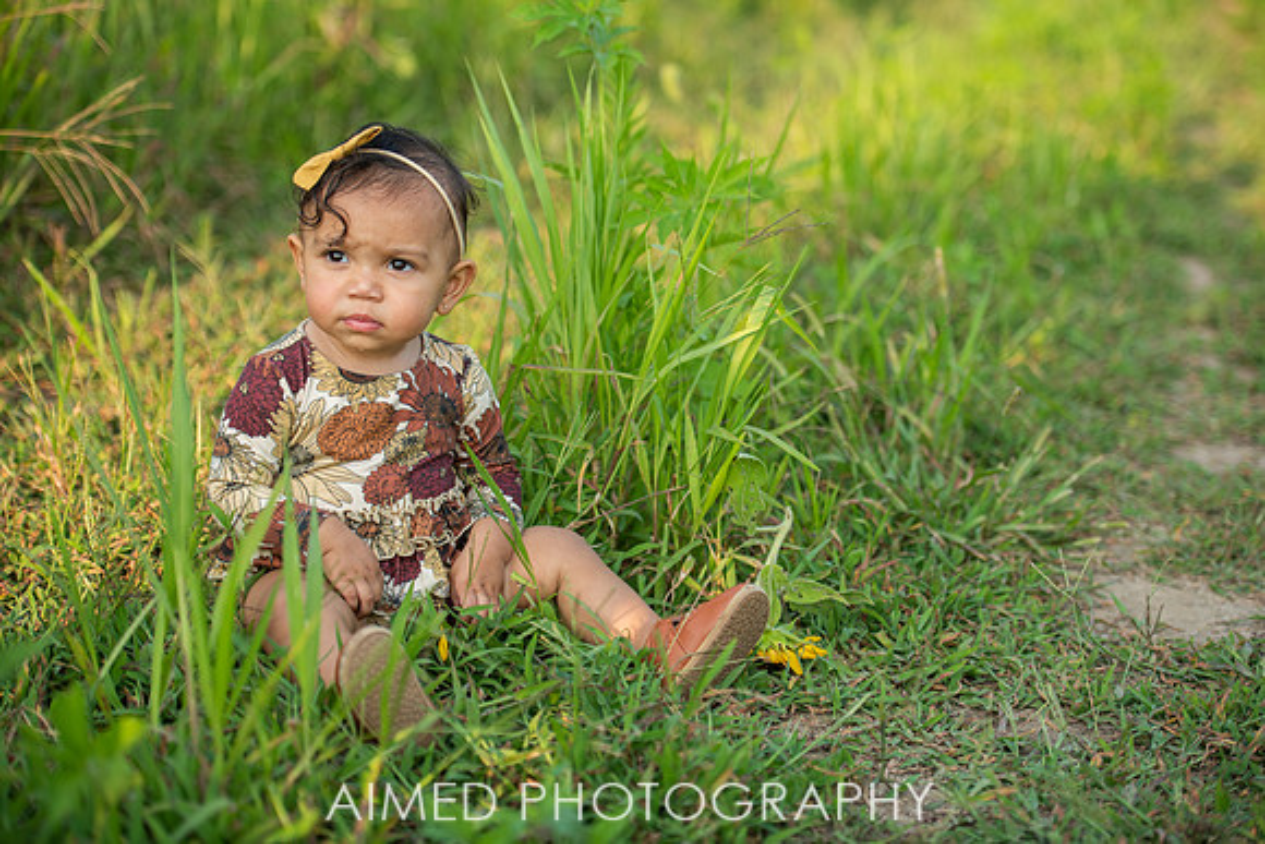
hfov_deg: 28.8
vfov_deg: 19.5
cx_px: 632
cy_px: 422
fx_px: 2460
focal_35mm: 70
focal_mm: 70
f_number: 2.8
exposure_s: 1/640
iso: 64
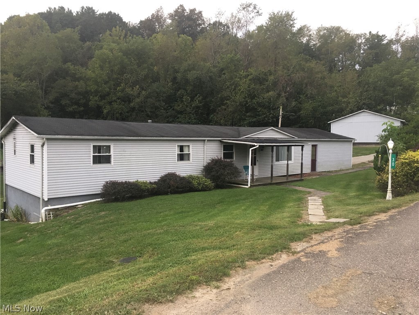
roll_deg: -0.6
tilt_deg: -0.8
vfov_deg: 48.2
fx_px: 351
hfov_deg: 61.7
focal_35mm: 29
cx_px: 210
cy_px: 158
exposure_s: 1/30
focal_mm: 4.15
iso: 25
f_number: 2.2
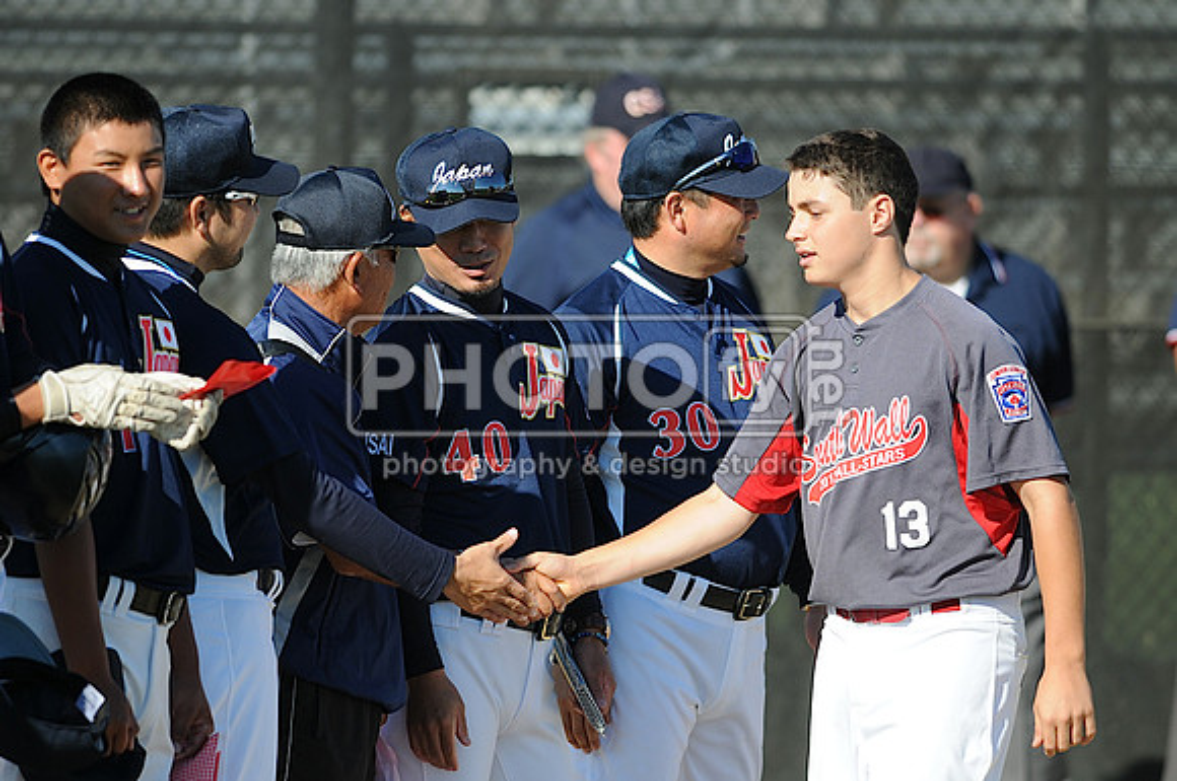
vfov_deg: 3.0
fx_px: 14692
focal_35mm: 450
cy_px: 390
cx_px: 588
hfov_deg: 4.6
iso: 200
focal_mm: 300
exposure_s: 1/1250
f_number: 4
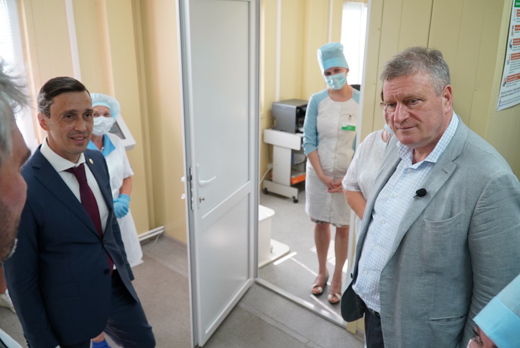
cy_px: 174
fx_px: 434
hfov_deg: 61.9
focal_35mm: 30
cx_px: 260
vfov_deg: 43.7
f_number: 4
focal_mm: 20
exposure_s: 1/100
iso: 400
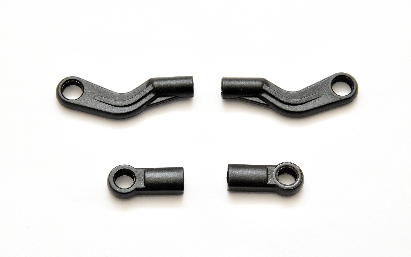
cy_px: 129
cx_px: 205
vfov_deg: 4.3
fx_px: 3428
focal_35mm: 306
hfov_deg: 6.9
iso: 400
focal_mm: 200
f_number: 22
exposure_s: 1/60
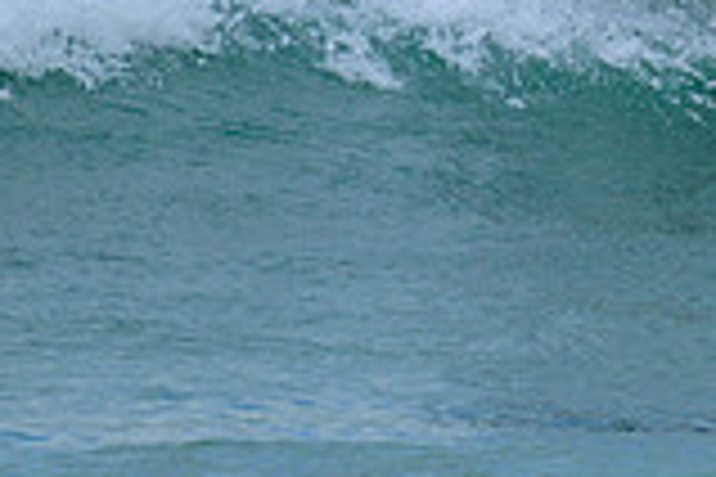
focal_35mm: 2046
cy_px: -205
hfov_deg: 1.0
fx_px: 40689
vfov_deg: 0.7
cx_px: 1229
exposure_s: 1/2000
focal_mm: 560
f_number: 8
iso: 400
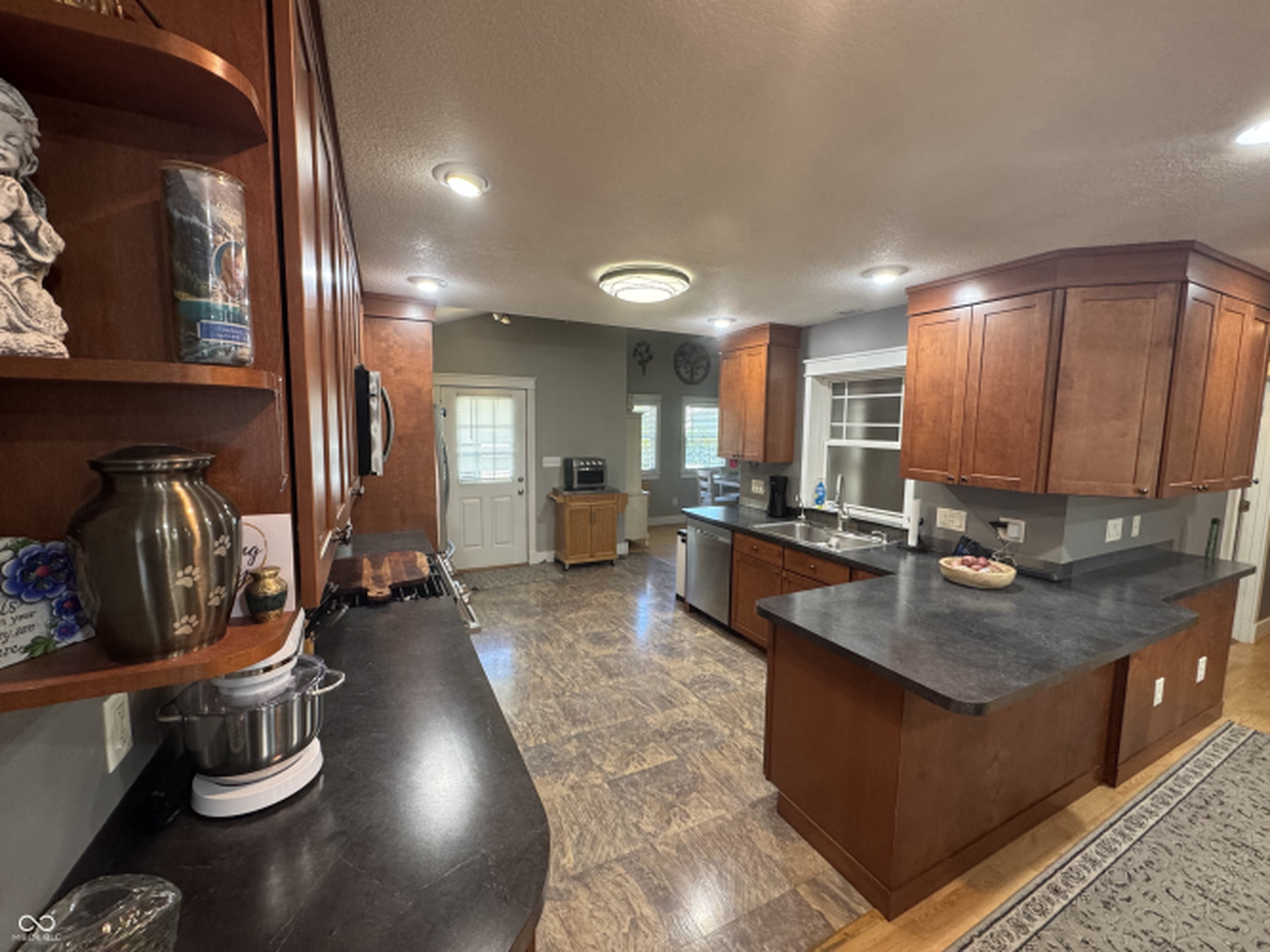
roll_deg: -0.9
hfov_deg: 102.1
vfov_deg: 85.7
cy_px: 476
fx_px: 514
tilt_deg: -6.2
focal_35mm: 14
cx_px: 635
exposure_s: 1/120
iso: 320
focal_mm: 2.22
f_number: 2.2
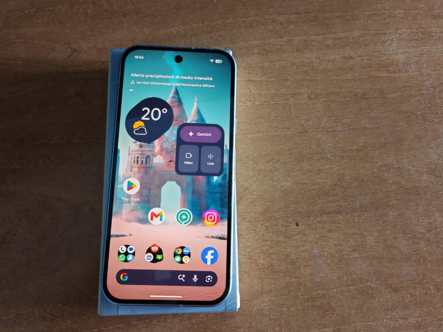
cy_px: 162
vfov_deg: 53.0
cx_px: 217
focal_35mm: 26
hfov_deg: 67.3
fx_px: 333
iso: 640
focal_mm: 5.3
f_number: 1.9
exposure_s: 1/50
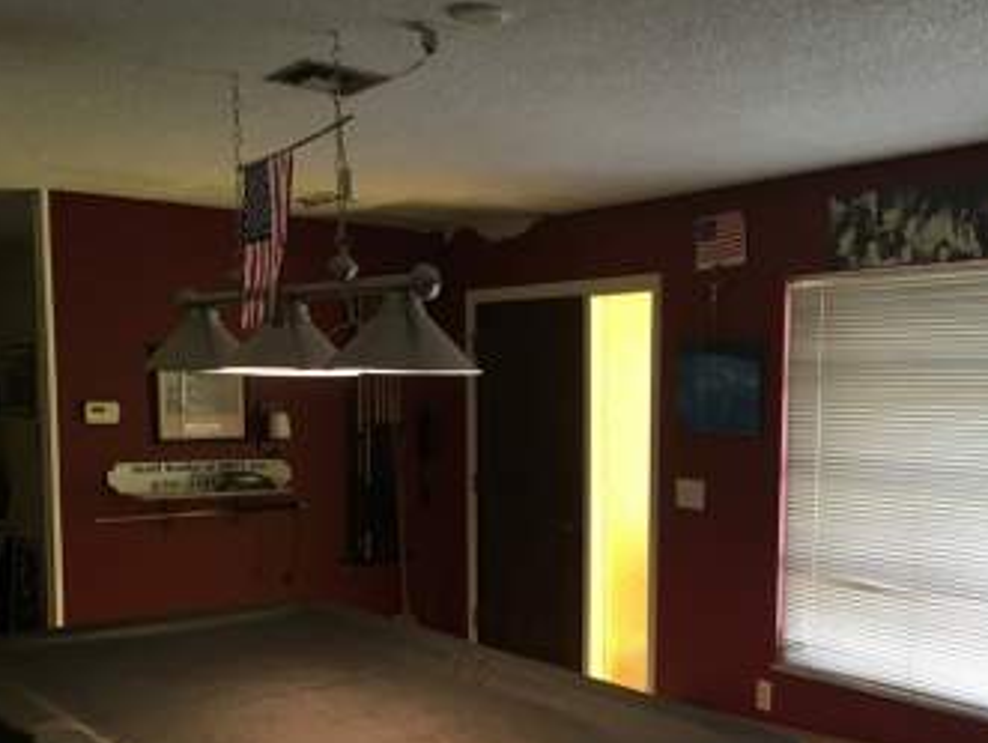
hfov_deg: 44.5
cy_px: 507
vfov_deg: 34.0
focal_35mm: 42
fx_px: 1200
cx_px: 597
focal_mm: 4.15
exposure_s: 1/30
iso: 50
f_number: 2.2
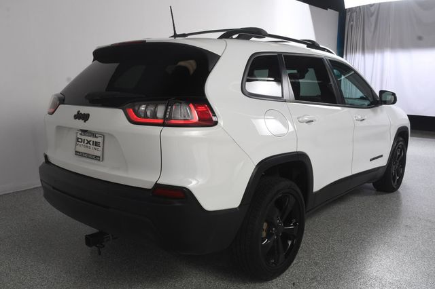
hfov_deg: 57.2
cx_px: 218
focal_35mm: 33
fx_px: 399
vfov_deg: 39.9
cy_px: 144
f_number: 10
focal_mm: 22
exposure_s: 1/160
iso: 100
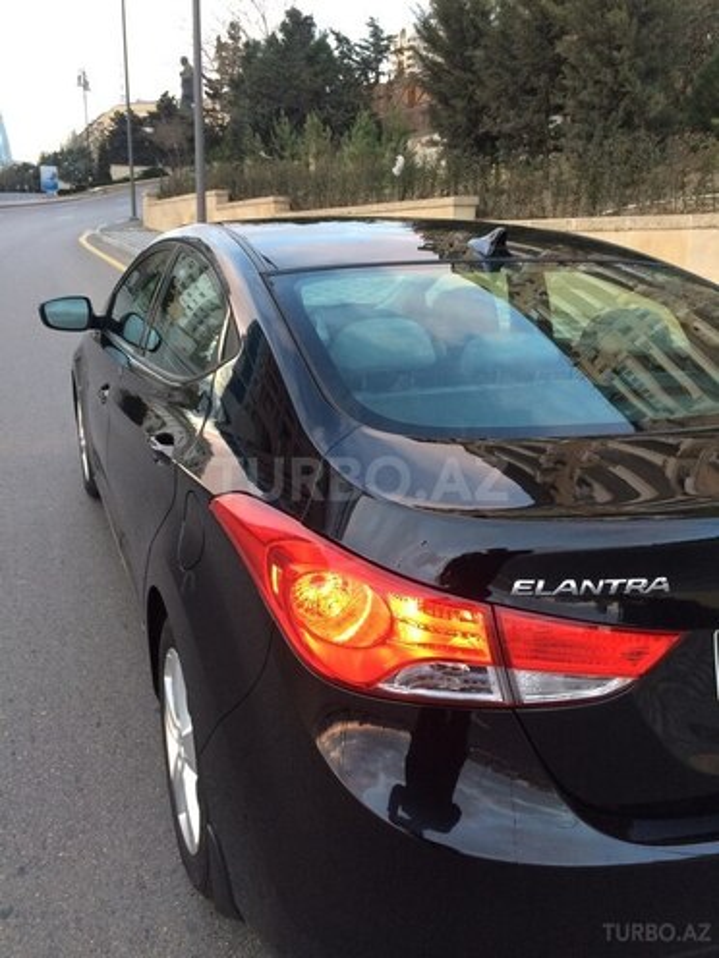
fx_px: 803
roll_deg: -2.0
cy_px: 479
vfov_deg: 61.7
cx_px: 360
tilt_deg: -16.6
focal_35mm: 29
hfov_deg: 48.2
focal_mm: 4.15
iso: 64
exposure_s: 1/33
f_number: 2.2
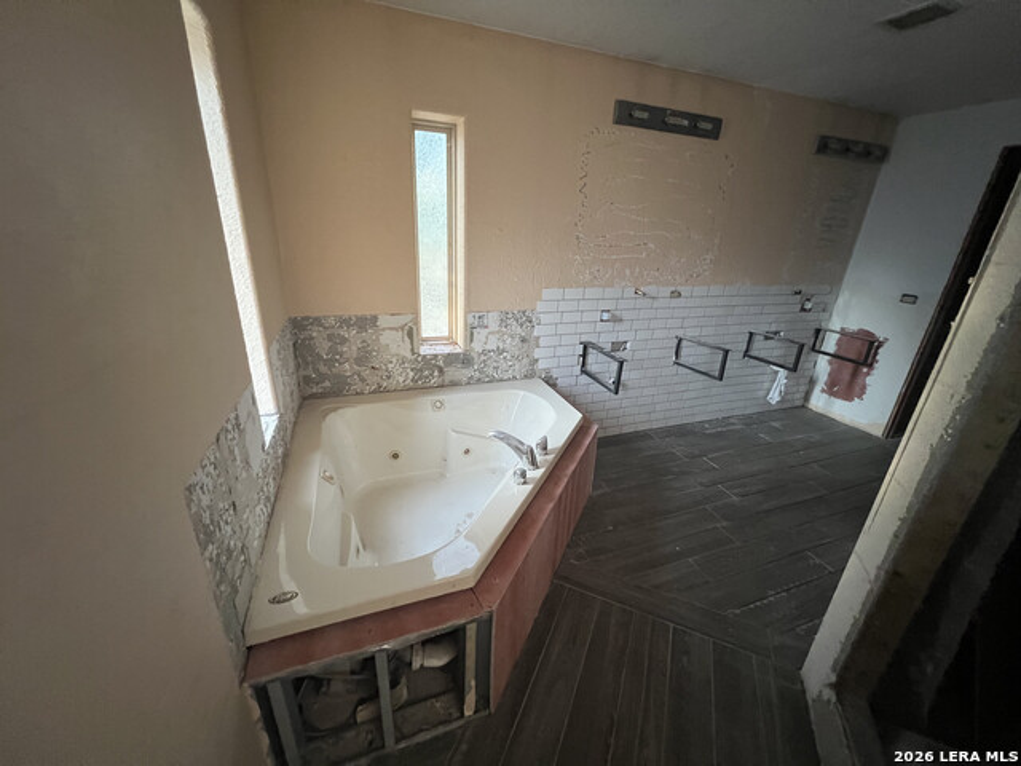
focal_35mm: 13
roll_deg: -2.6
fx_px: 383
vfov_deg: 89.9
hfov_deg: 106.2
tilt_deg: -21.6
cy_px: 383
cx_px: 510
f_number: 1.8
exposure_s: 1/60
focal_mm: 1.57
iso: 800
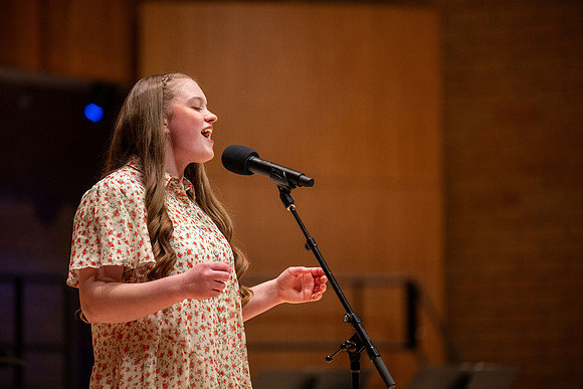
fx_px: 3239
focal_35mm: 200
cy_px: 194
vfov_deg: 6.9
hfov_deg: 10.3
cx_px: 292
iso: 2500
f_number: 2.8
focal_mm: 200
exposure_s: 1/500
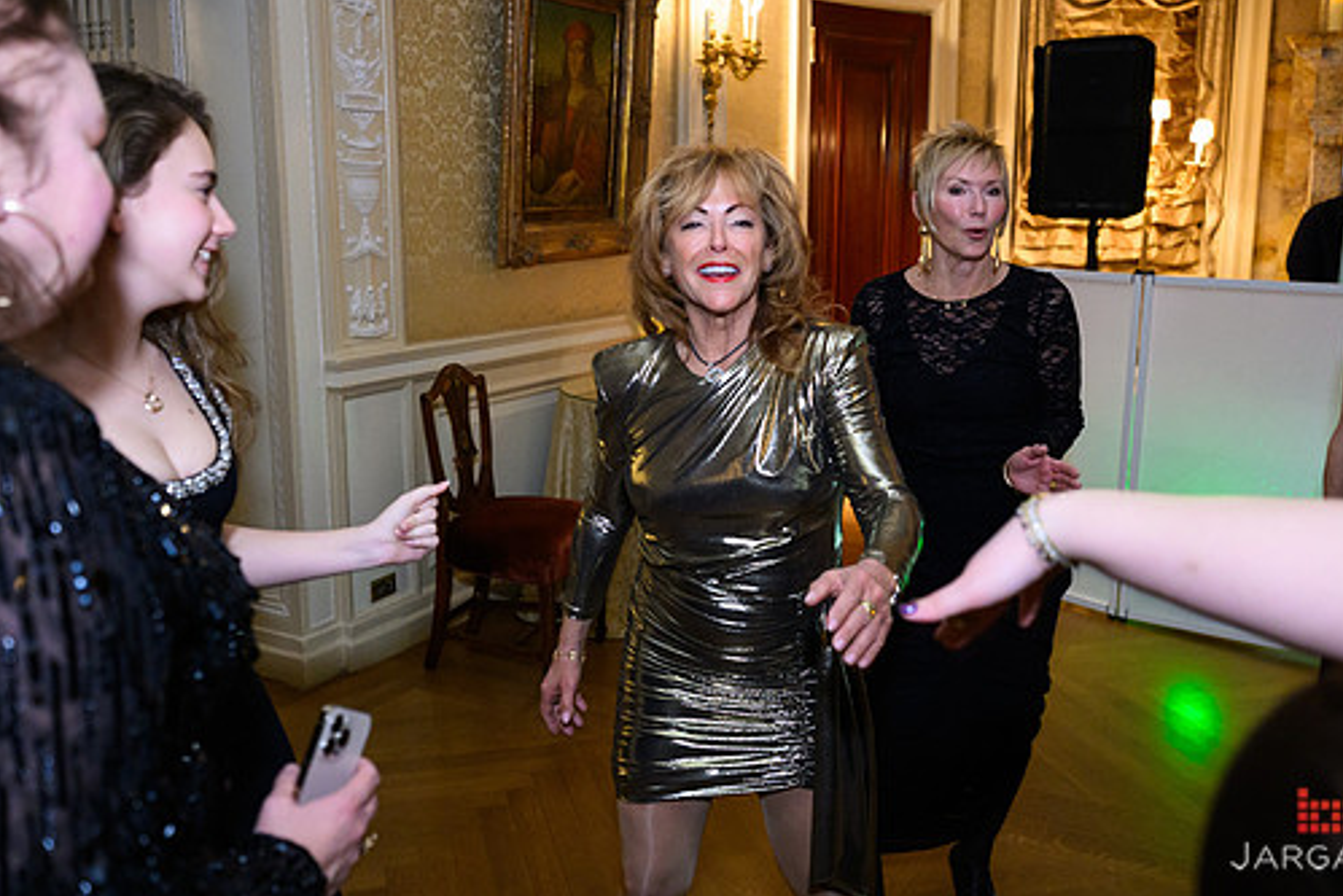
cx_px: 708
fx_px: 1231
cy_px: 408
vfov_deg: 40.0
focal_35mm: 33
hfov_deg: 57.2
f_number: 3.2
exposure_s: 1/125
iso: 3200
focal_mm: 27
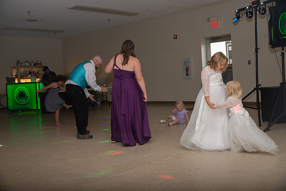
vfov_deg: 29.9
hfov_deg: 43.6
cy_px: 96
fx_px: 358
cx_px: 143
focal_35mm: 45
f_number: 3.5
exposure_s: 1/125
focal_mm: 45
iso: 800
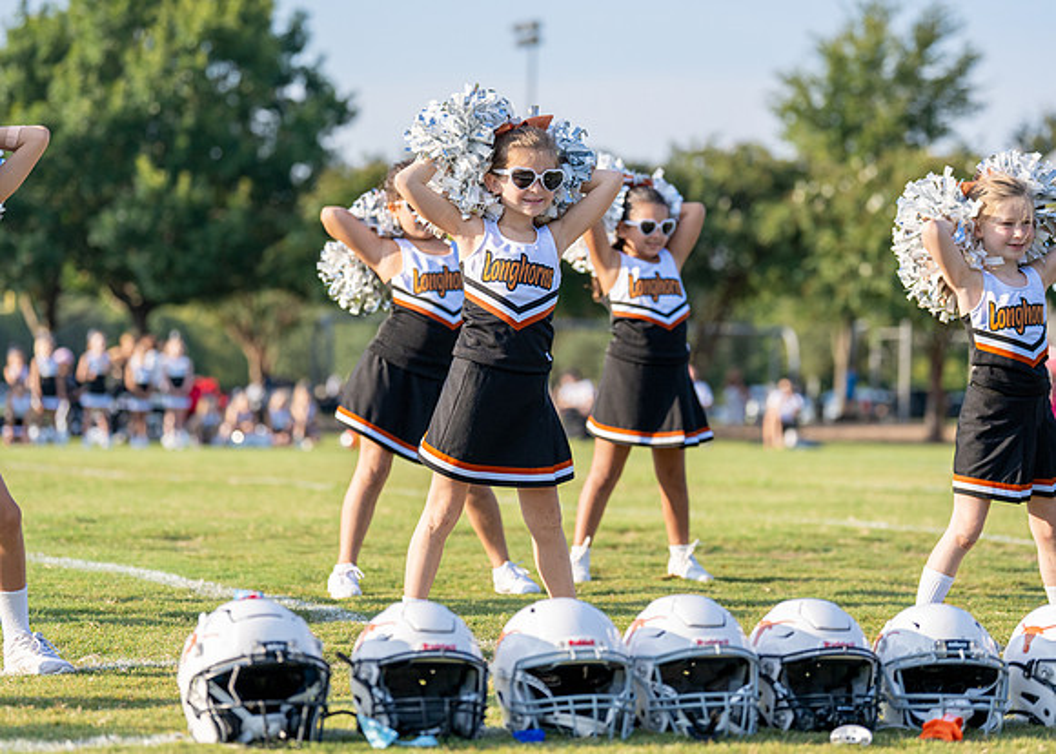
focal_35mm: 119
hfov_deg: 16.8
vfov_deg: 12.1
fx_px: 3569
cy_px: 348
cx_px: 510
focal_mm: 103
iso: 320
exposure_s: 1/3200
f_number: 2.8
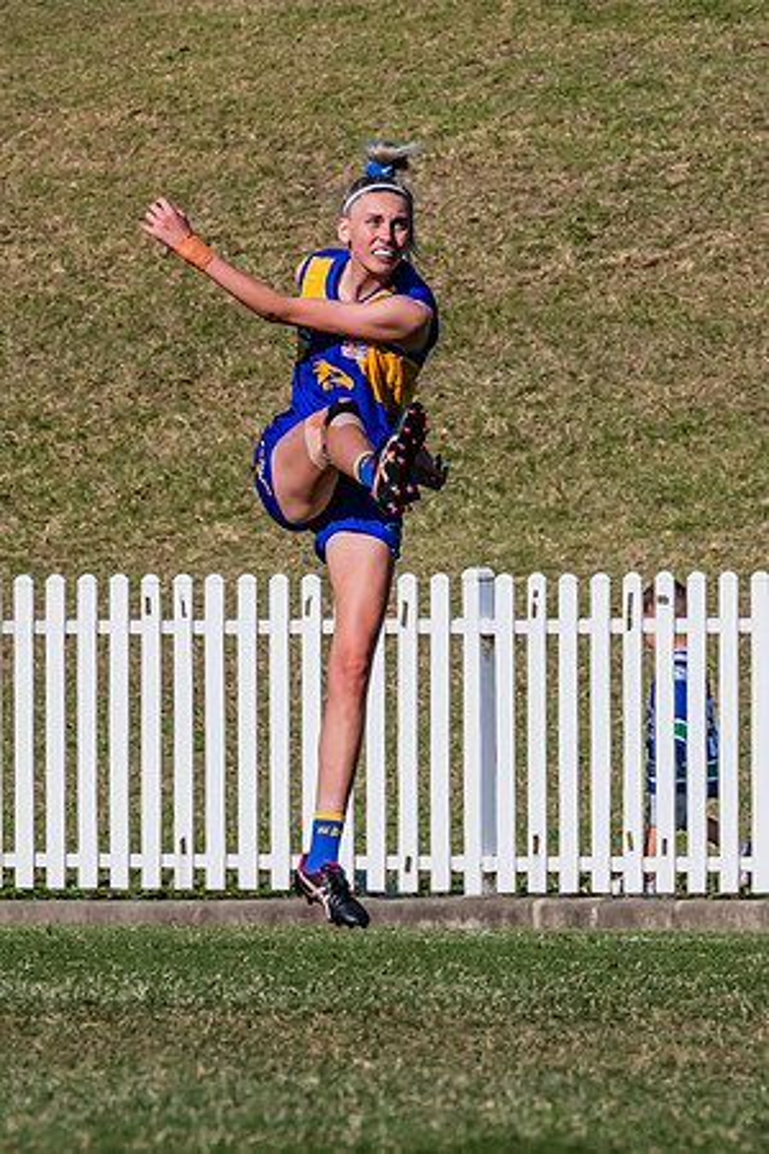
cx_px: 428
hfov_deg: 1.4
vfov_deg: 2.0
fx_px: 32498
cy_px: 532
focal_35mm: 1014
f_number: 16
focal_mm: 420
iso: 640
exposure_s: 1/1250
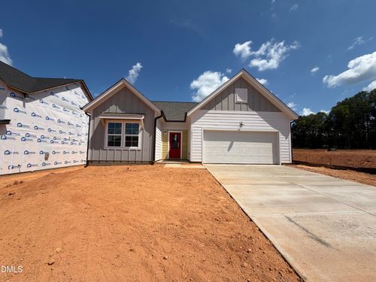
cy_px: 141
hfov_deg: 102.1
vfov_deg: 85.7
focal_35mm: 14
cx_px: 188
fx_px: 152
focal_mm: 2.22
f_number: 2.2
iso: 20
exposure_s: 1/1497
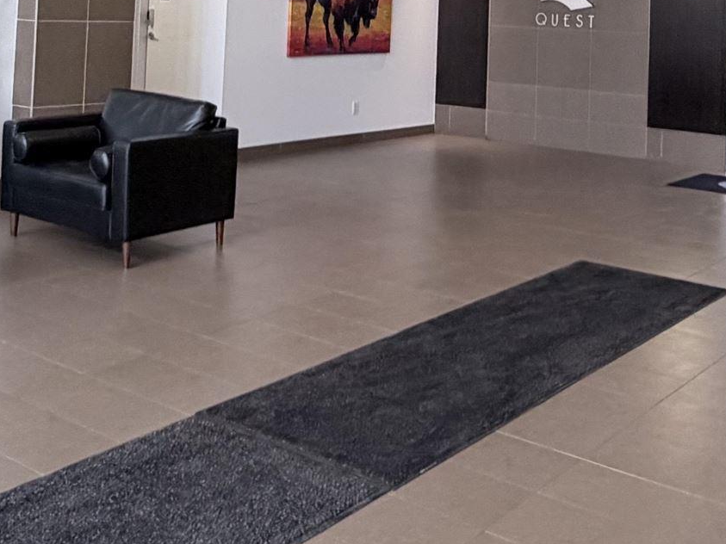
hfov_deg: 37.5
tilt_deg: +2.4
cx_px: 394
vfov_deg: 26.3
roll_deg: -2.1
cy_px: -54
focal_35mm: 51
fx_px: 1069
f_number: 2.2
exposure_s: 1/60
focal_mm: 2.22
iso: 200
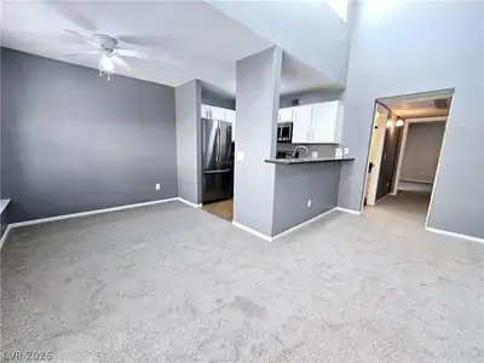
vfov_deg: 89.9
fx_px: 182
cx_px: 242
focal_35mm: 13
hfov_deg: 106.2
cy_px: 182
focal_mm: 2.2
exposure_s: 1/60.2
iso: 160
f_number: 2.2
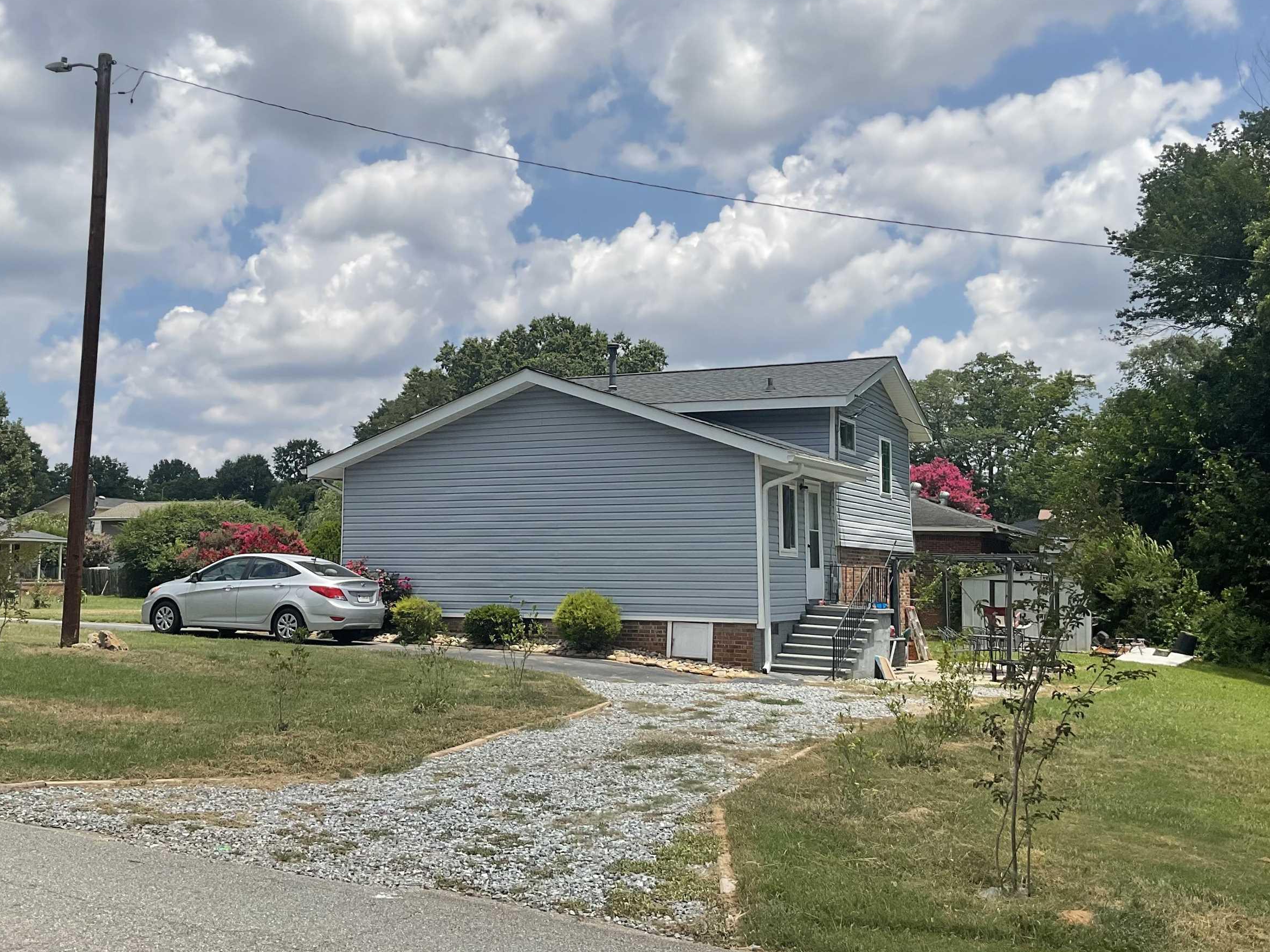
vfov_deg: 37.7
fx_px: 1394
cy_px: 434
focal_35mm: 38
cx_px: 569
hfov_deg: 48.9
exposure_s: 1/3322
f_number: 1.8
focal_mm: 3
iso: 16
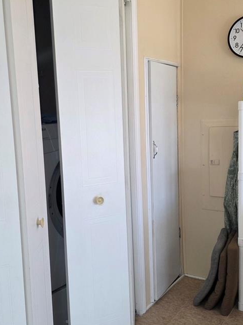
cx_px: 101
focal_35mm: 43
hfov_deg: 33.5
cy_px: 164
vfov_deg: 43.9
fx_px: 403
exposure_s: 1/120
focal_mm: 6.25
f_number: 1.7
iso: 250
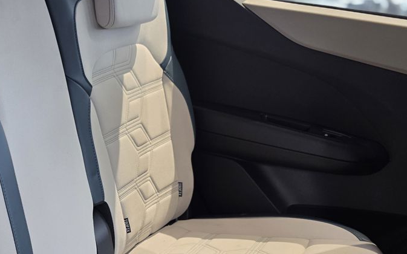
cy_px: 239
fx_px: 643
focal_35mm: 58
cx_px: 53
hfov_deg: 33.5
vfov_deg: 21.7
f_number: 1.7
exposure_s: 1/100
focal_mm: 6.3
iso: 250
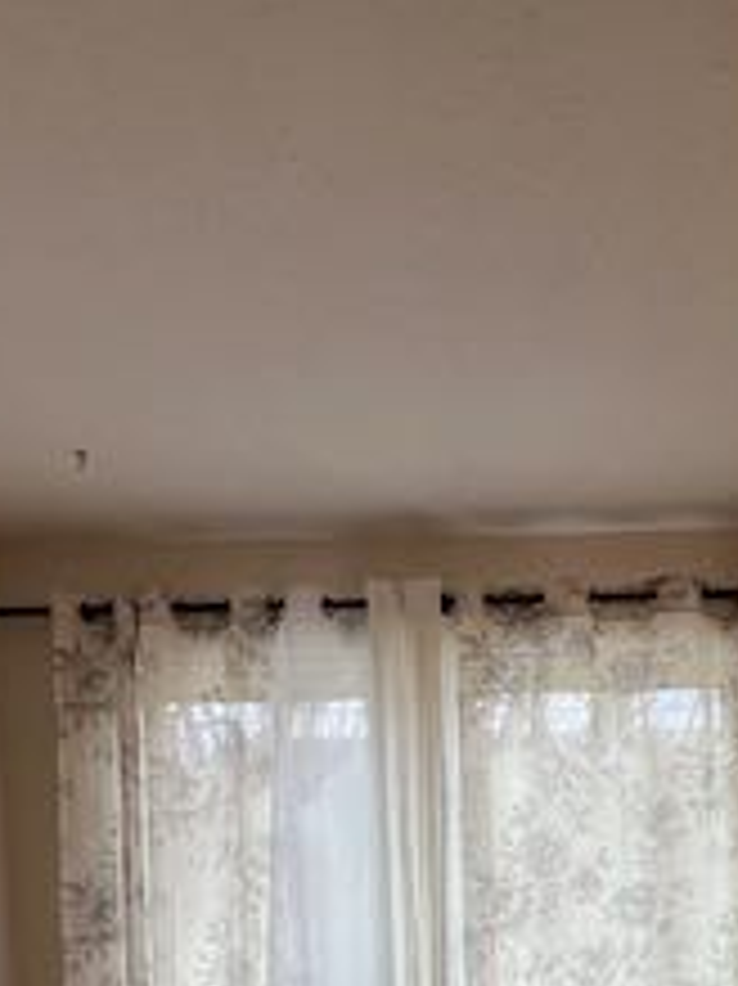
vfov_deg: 42.2
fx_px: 1081
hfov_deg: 37.1
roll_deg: +1.5
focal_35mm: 38
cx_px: 513
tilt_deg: -3.4
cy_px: 991
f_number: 1.8
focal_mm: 1.57
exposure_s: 1/120
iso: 50
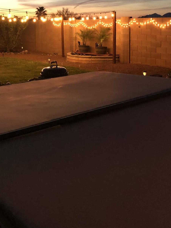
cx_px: 43
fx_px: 303
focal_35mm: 46
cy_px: 43
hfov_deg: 31.0
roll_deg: +0.8
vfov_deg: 39.5
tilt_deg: -1.3
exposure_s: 1/5
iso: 100
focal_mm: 3.99
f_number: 1.8
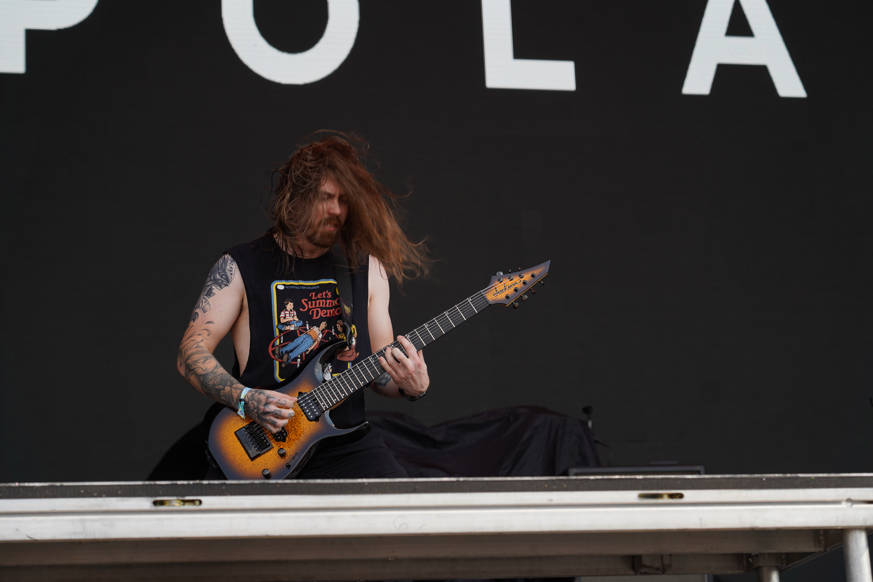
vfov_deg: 13.0
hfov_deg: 19.5
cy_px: 291
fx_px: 2546
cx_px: 436
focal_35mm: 105
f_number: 5.6
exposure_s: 1/250
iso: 100
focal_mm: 105
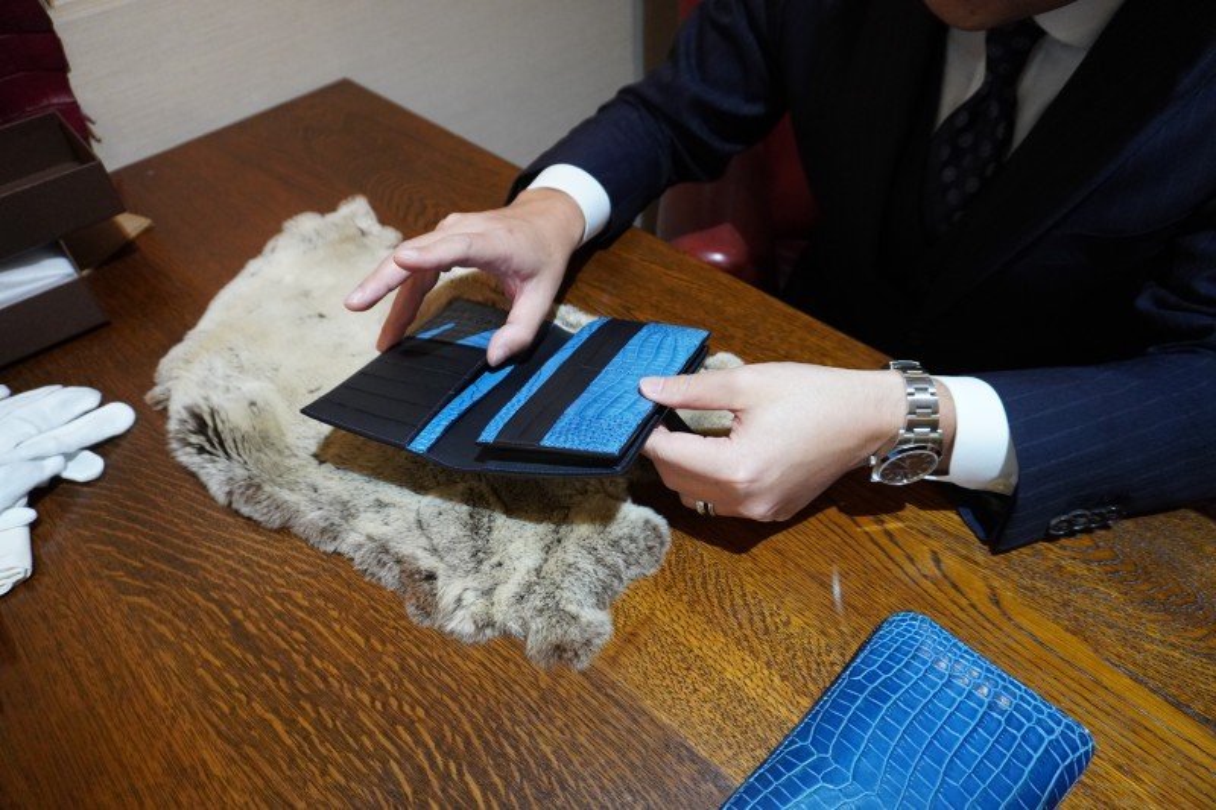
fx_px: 810
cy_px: 405
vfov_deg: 53.1
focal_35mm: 24
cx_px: 608
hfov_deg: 73.8
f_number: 3.5
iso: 2500
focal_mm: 16
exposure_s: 1/160
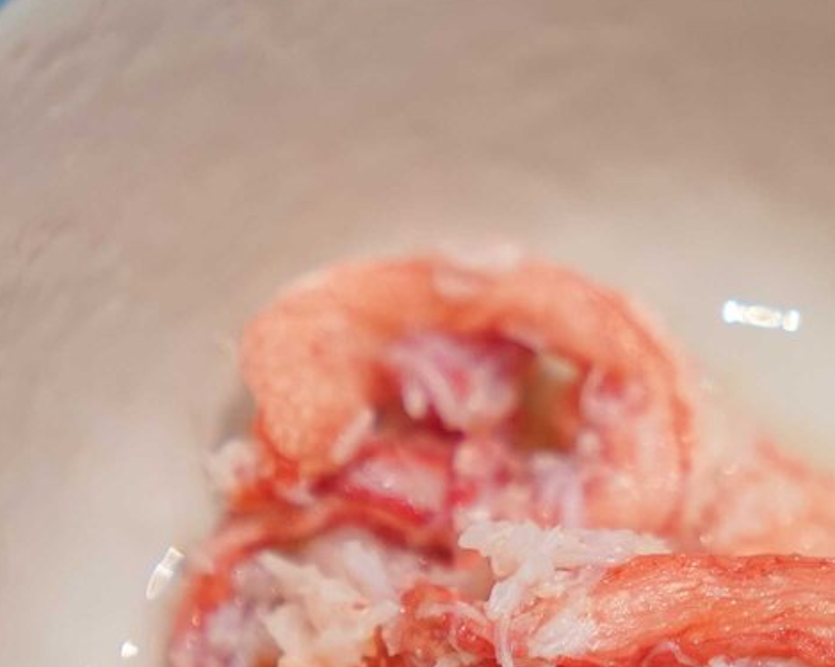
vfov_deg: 5.5
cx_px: 657
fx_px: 6918
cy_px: 291
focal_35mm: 280
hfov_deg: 6.9
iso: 640
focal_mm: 70
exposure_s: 1/80
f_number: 2.8
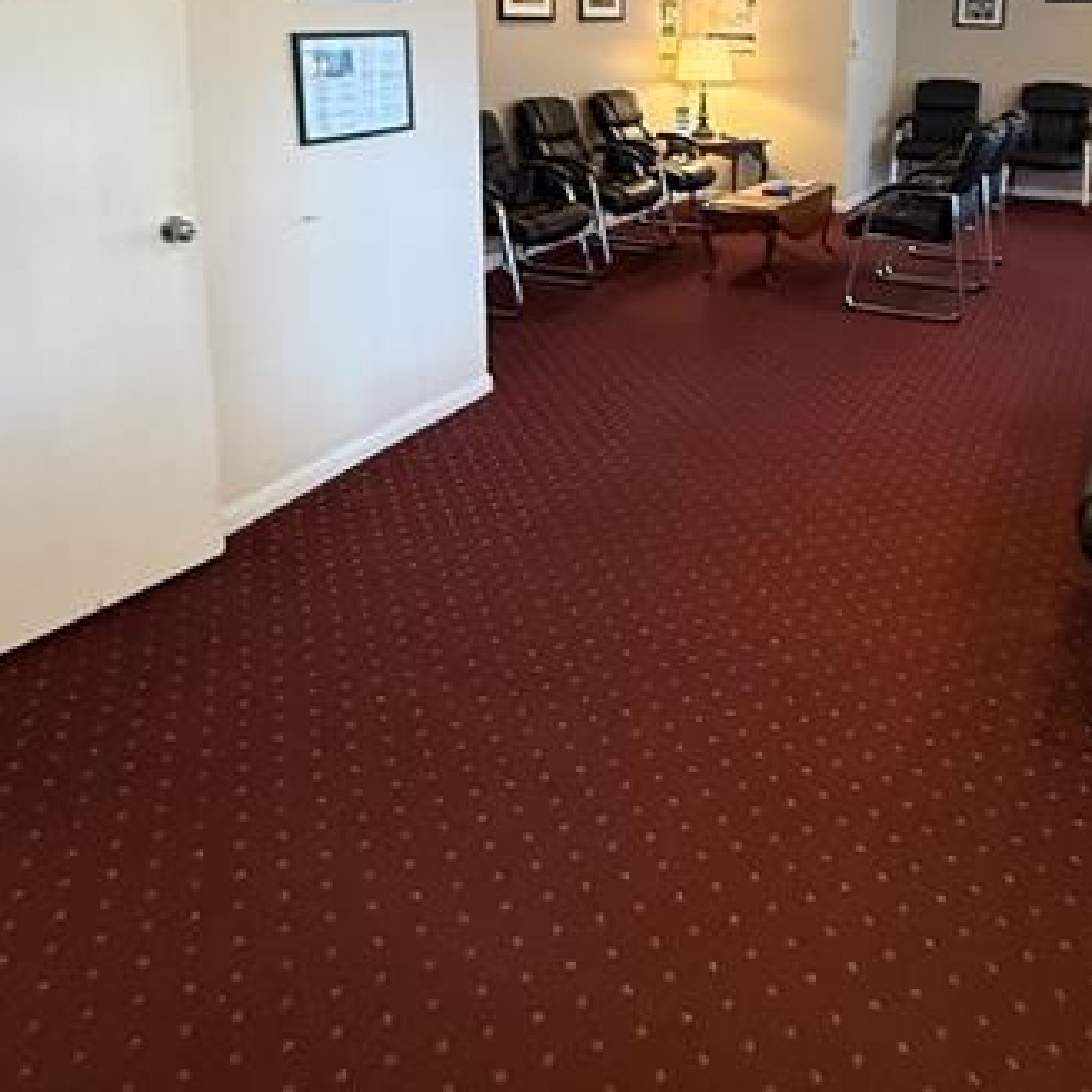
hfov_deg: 54.4
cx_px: 736
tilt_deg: -8.2
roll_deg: +1.0
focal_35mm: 29
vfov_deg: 52.0
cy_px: 216
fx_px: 1035
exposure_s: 1/60
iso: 400
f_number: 2.2
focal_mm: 2.22
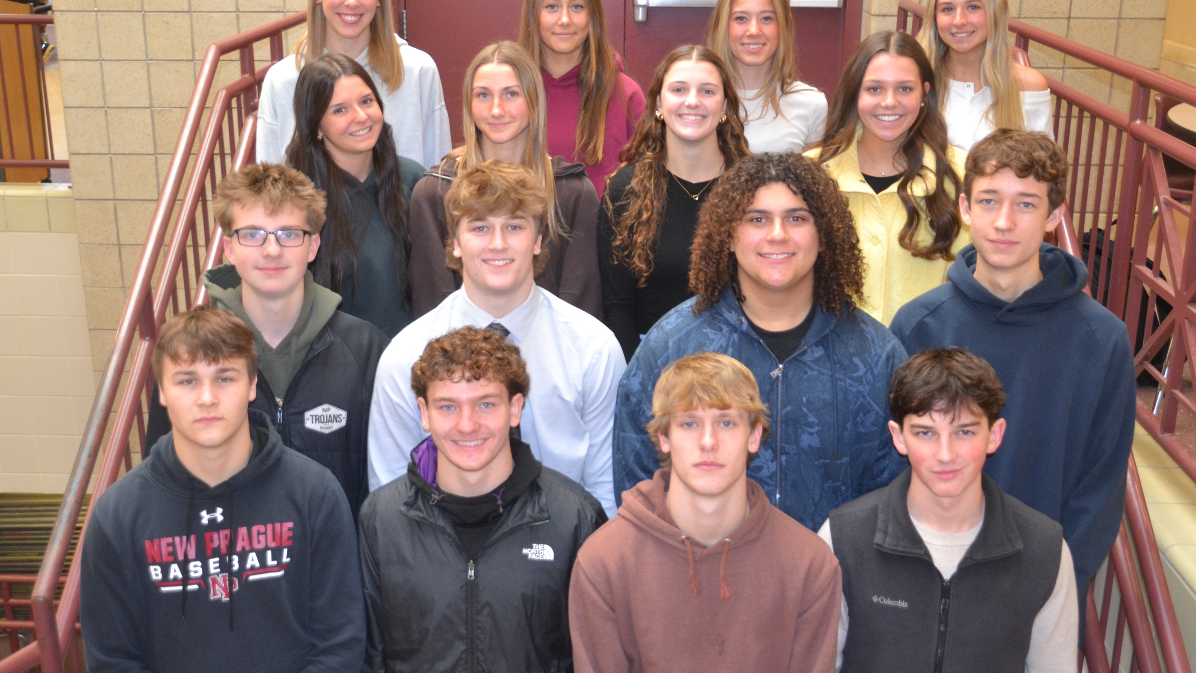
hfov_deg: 48.8
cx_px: 578
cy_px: 308
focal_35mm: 42
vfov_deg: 28.6
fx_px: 1319
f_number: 3.8
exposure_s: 1/60
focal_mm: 23
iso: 900
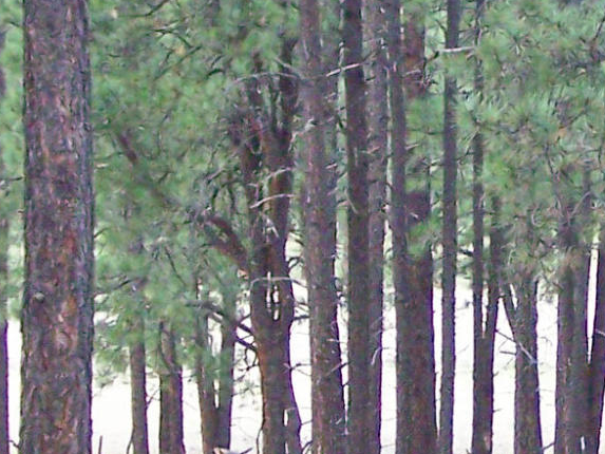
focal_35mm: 199
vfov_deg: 7.5
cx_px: 512
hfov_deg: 9.9
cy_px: 77
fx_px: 3479
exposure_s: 1/160
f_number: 2.8
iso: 160
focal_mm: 6.3
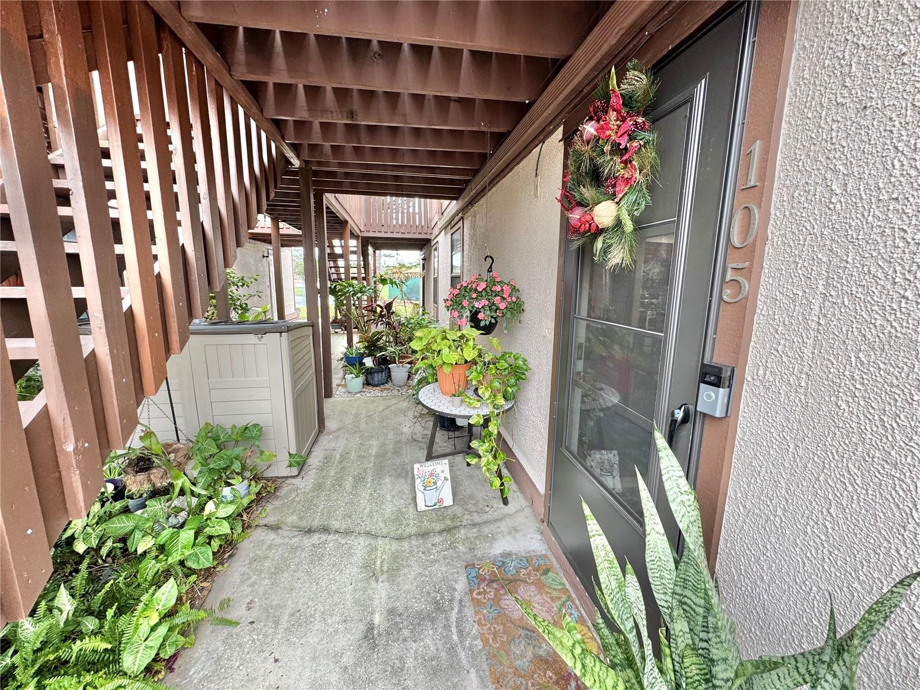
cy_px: 345
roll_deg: -0.5
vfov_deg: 85.7
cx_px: 460
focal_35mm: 14
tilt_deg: -9.1
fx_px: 372
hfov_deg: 102.1
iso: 50
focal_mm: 2.22
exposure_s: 1/99
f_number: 2.2
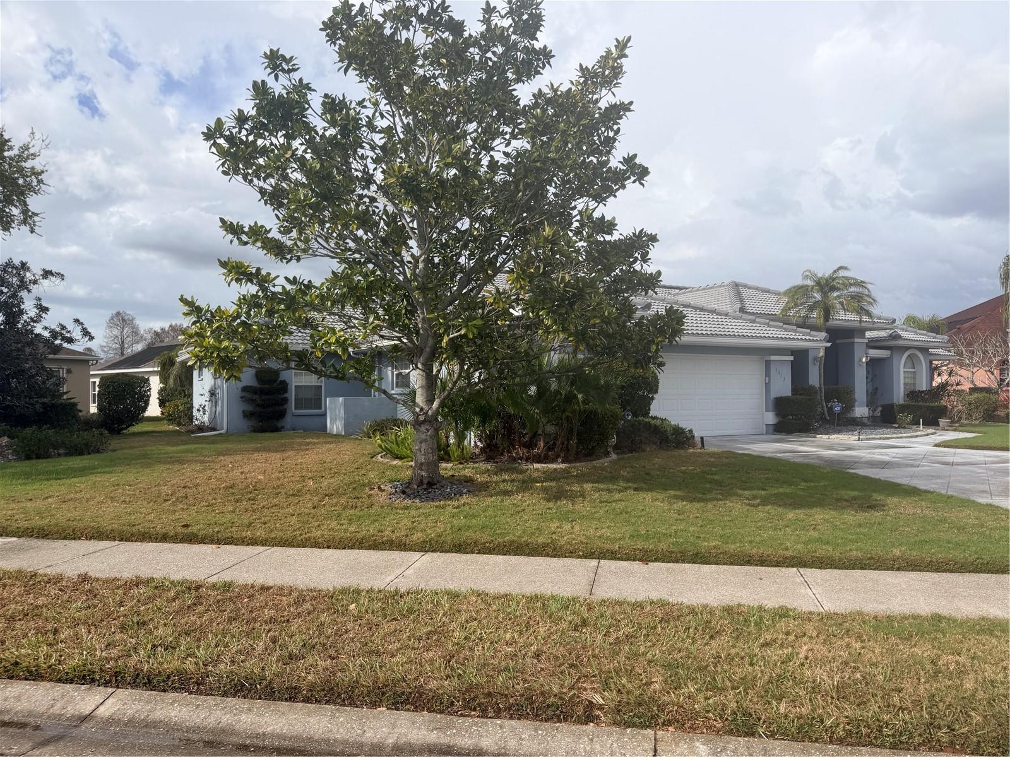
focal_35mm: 24
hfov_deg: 71.6
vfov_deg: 56.8
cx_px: 505
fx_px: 700
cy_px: 378
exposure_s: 1/6711
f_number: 1.78
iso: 80
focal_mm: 6.76
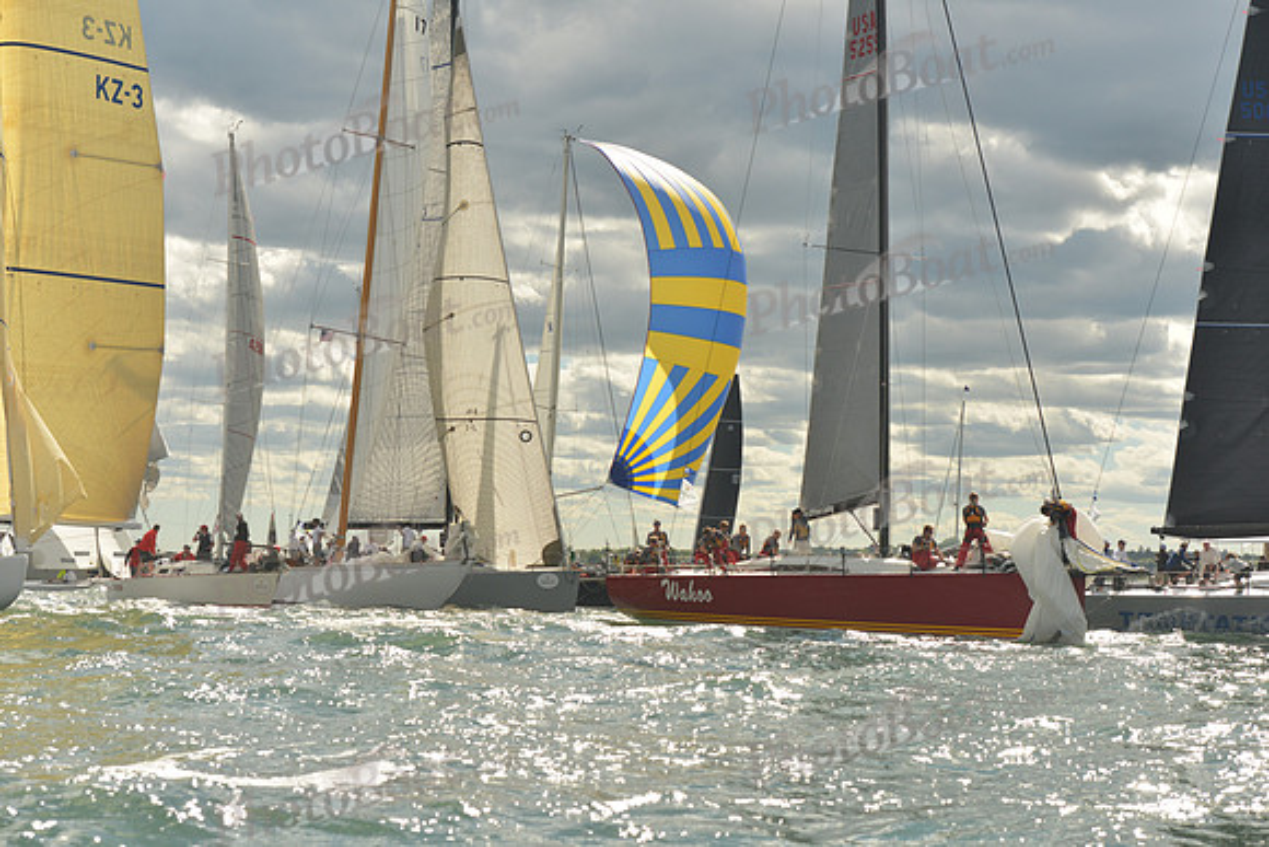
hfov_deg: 28.8
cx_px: 634
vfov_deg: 19.5
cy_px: 424
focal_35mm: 70
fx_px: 2468
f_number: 6.3
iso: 400
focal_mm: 70
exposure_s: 1/640
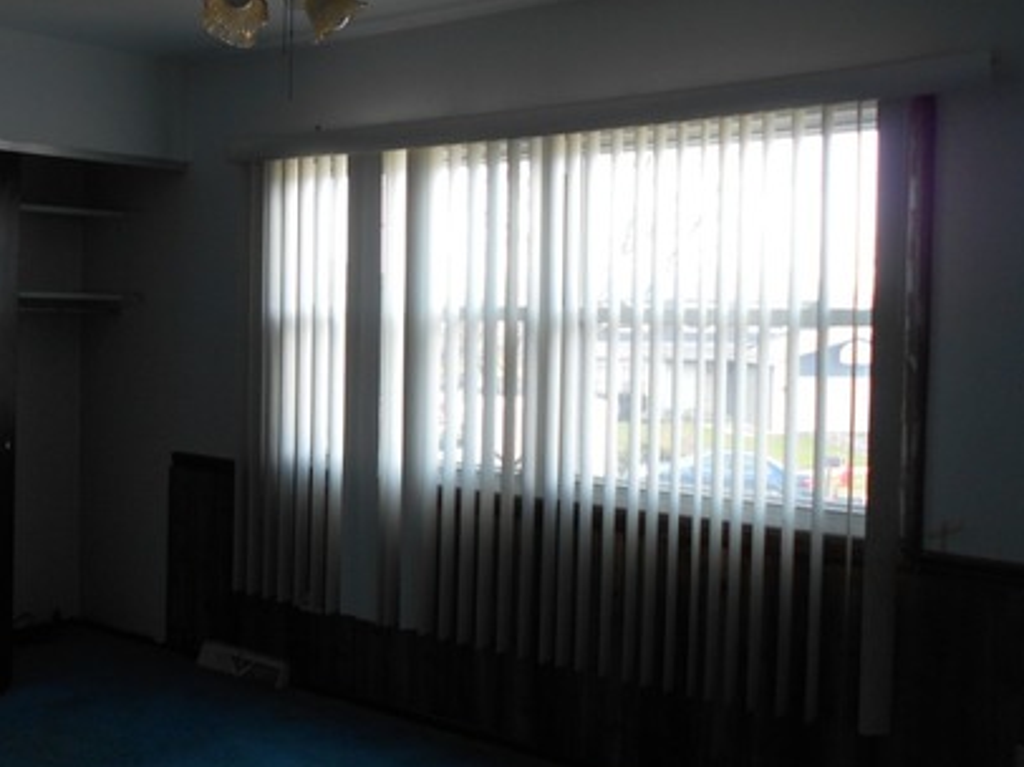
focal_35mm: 41
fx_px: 1212
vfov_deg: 35.1
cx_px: 275
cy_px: 353
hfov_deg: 44.5
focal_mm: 4.6
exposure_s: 1/30
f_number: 3.2
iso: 100
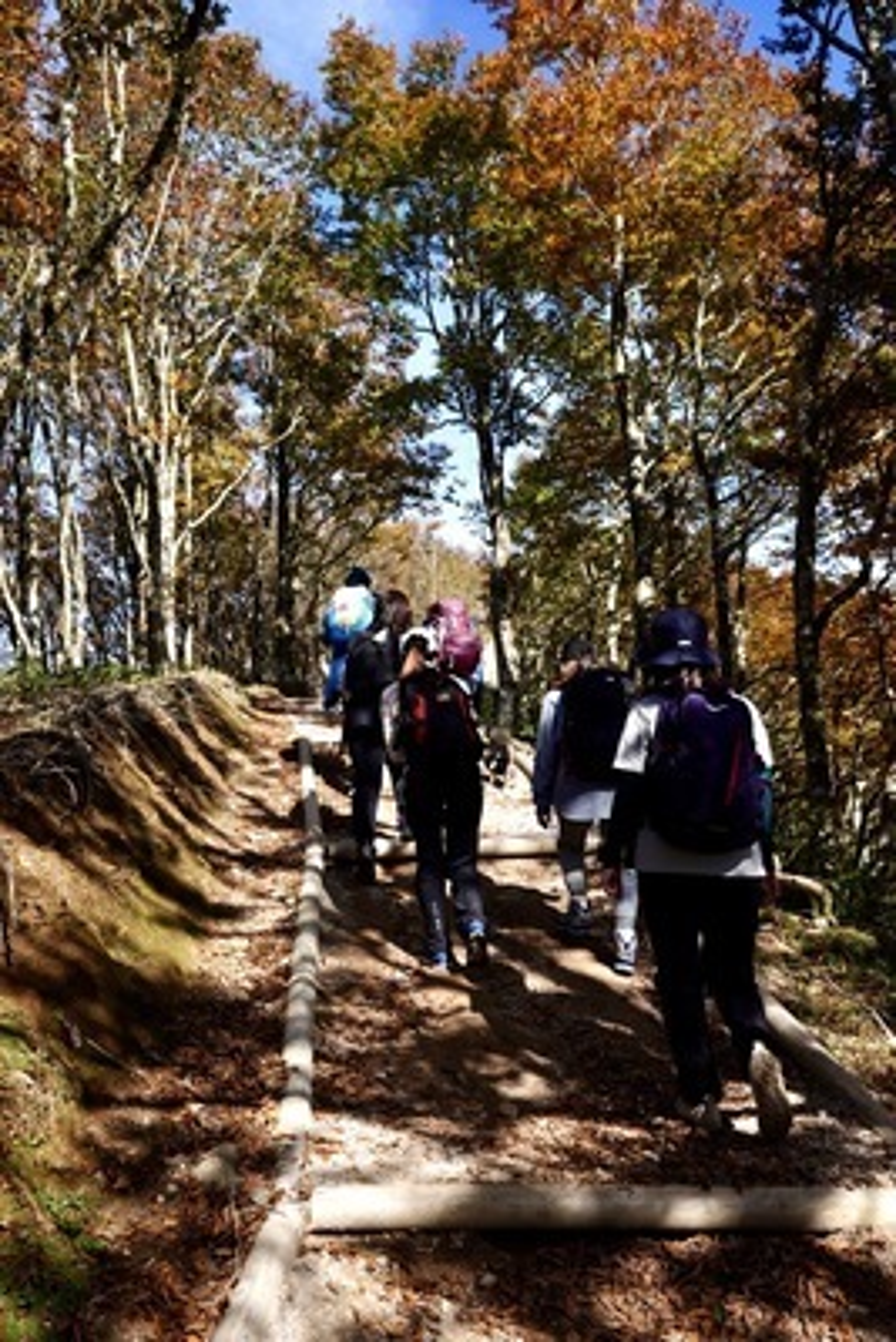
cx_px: 448
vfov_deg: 54.4
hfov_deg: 37.9
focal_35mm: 35
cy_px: 671
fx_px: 1305
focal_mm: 35
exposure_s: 1/400
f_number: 5
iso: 100
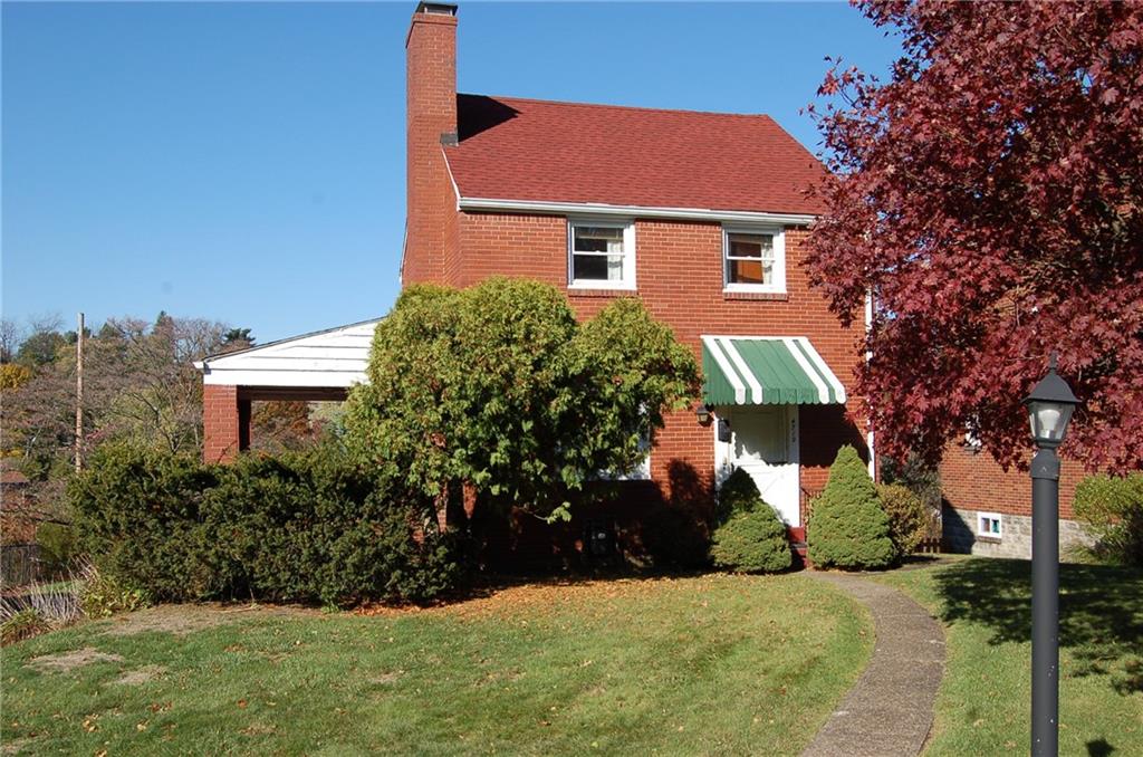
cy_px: 378
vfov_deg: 38.2
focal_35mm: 34
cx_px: 572
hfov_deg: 55.2
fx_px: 1093
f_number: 9
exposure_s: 1/320
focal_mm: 23
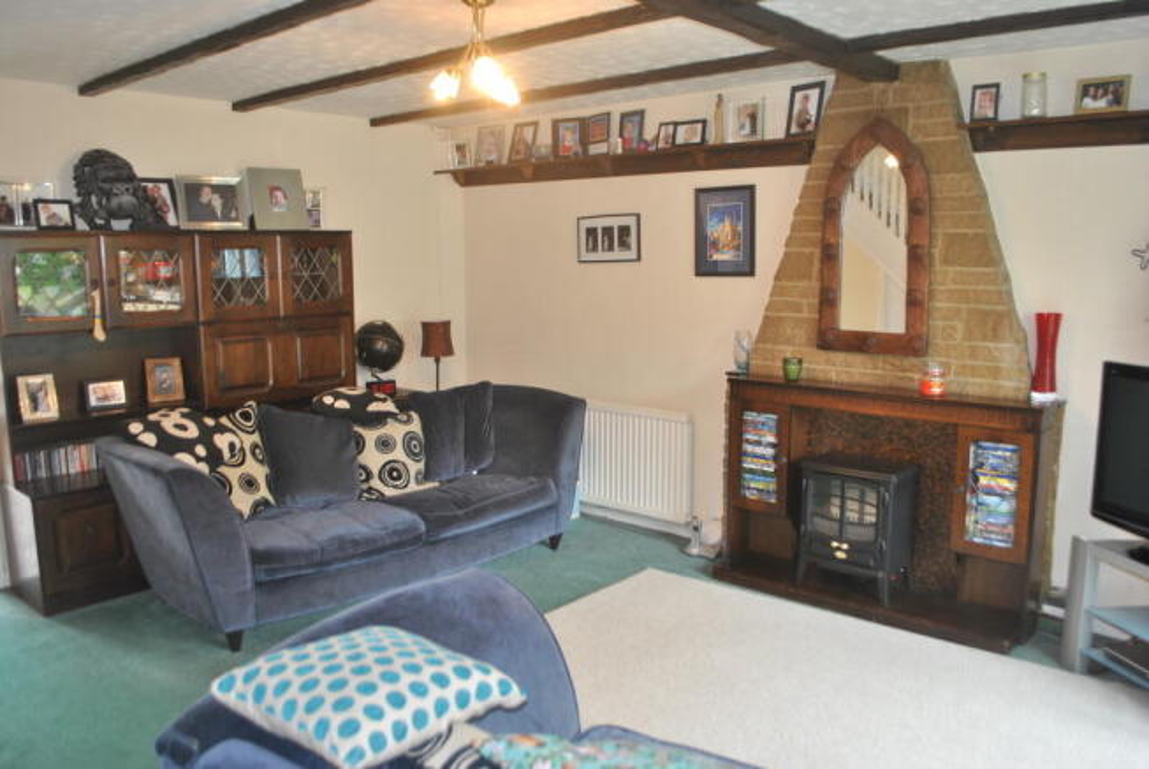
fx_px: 863
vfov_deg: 48.0
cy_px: 384
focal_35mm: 27
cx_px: 574
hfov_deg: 67.3
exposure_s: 1/8
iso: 100
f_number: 4
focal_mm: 18
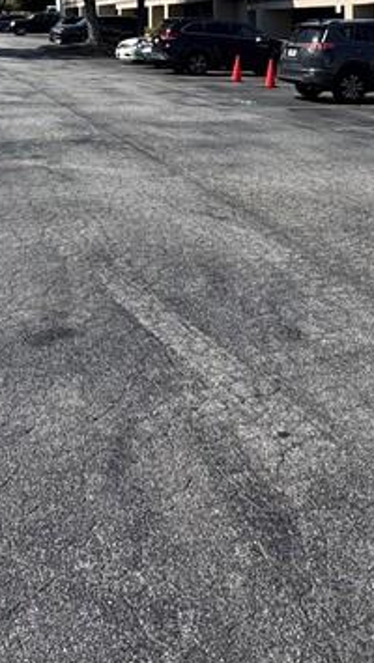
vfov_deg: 41.5
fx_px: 775
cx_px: 211
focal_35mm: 44
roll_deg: +0.1
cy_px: 30
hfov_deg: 27.1
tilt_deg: +0.8
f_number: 2.2
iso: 50
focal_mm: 2.22
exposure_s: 1/1637
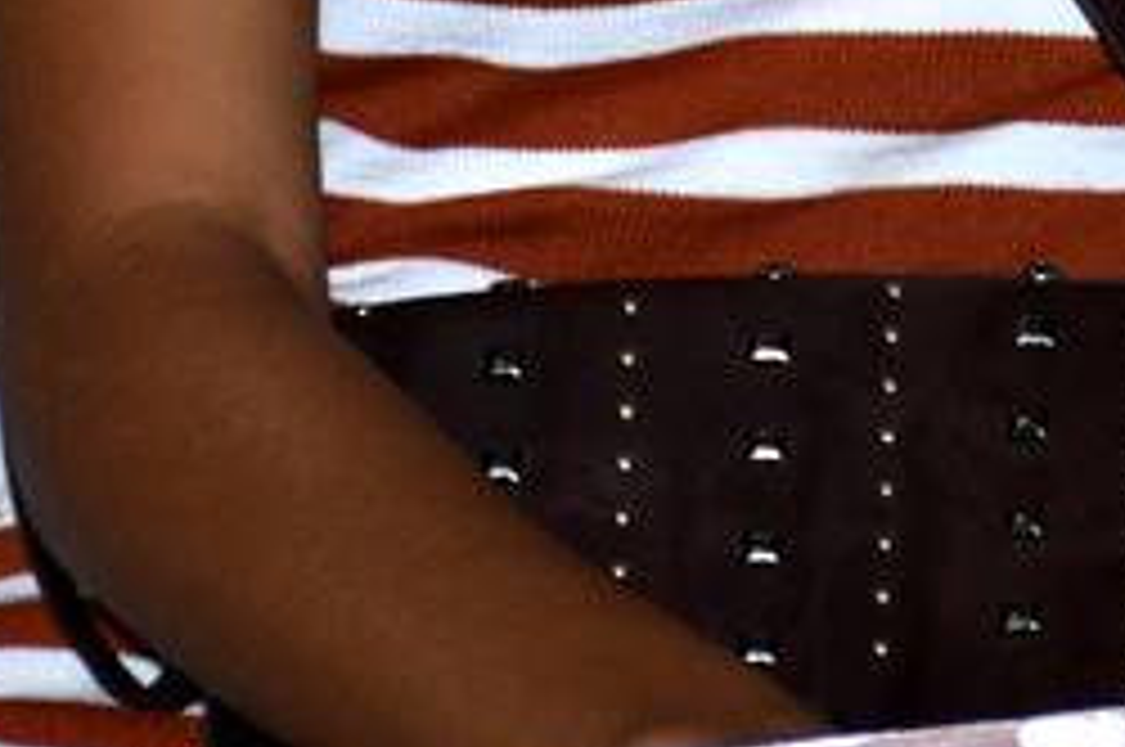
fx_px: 14856
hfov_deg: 4.3
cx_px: 1696
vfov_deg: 2.9
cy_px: -801
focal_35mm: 476
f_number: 5
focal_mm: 66
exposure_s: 1/80
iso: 640
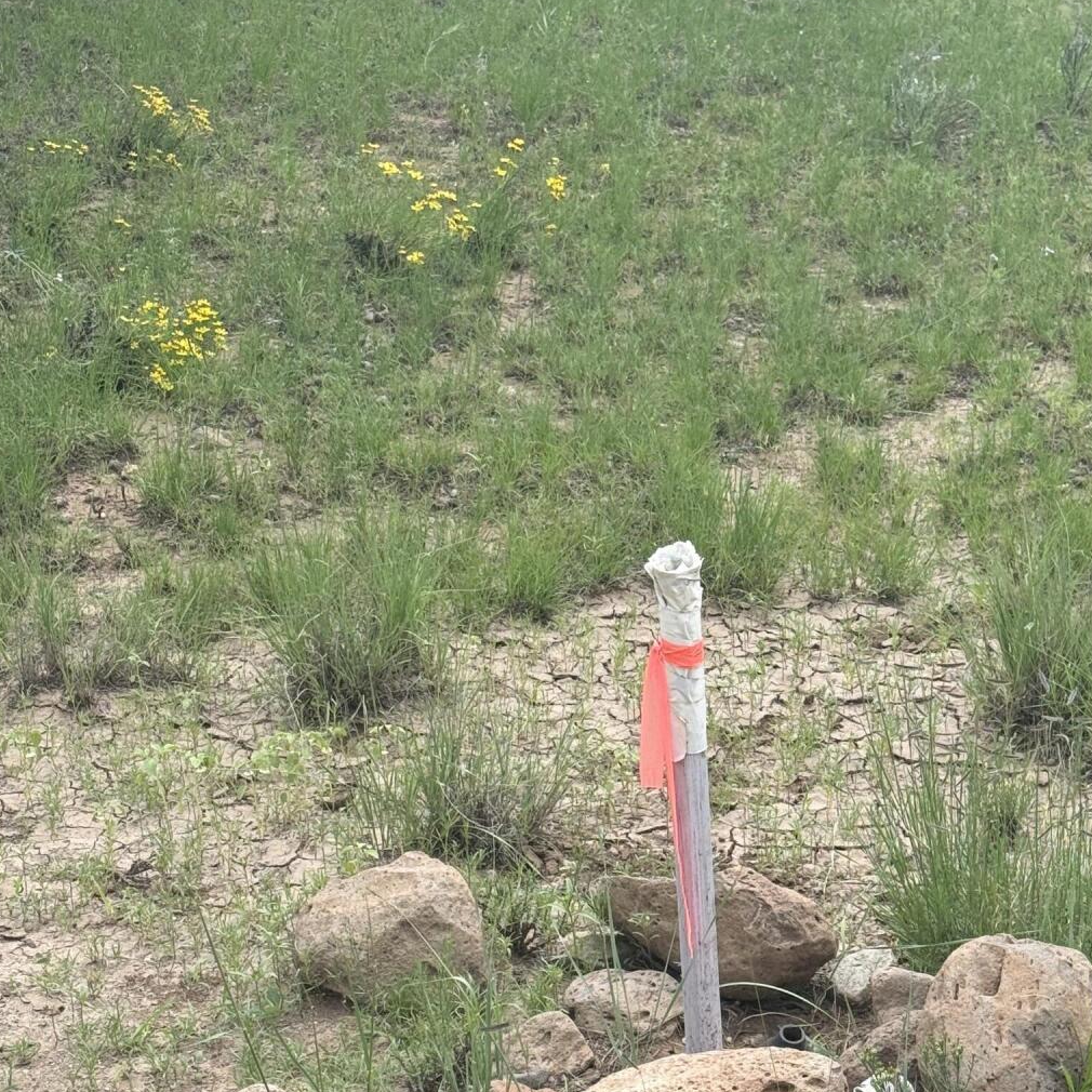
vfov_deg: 20.6
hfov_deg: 20.6
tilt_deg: -20.1
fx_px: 2998
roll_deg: +0.4
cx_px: 717
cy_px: 638
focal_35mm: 84
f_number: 1.78
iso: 100
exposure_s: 1/1678
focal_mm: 6.76
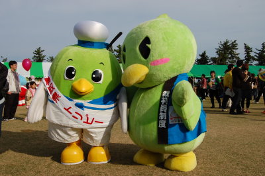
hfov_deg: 55.1
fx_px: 254
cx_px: 132
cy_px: 88
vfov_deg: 38.3
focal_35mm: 34
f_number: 10
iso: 200
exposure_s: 1/400
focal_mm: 23
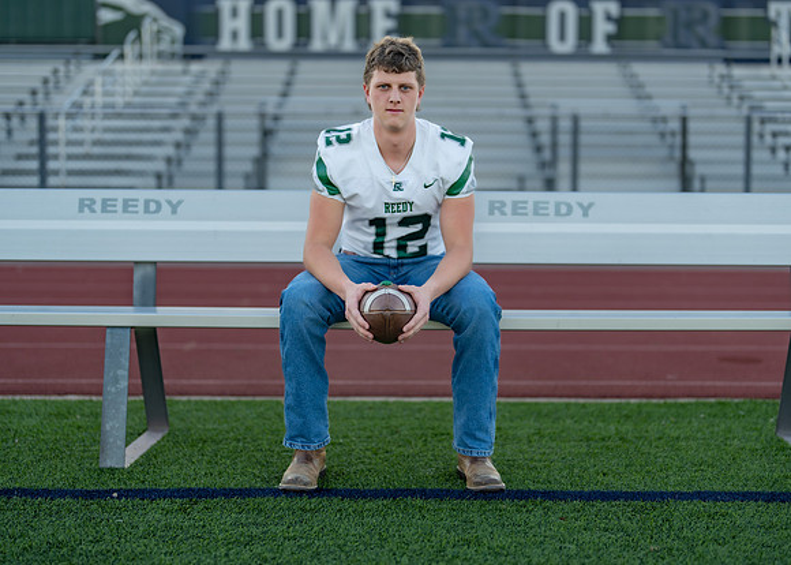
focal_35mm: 57
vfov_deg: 25.0
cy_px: 274
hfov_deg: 34.5
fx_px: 1274
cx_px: 408
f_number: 1.2
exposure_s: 1/2000
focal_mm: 50
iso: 100
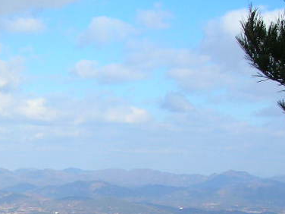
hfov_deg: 21.8
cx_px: 32
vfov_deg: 16.5
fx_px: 725
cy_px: 207
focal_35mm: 88
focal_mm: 5.8
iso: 50
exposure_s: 1/81
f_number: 8.5
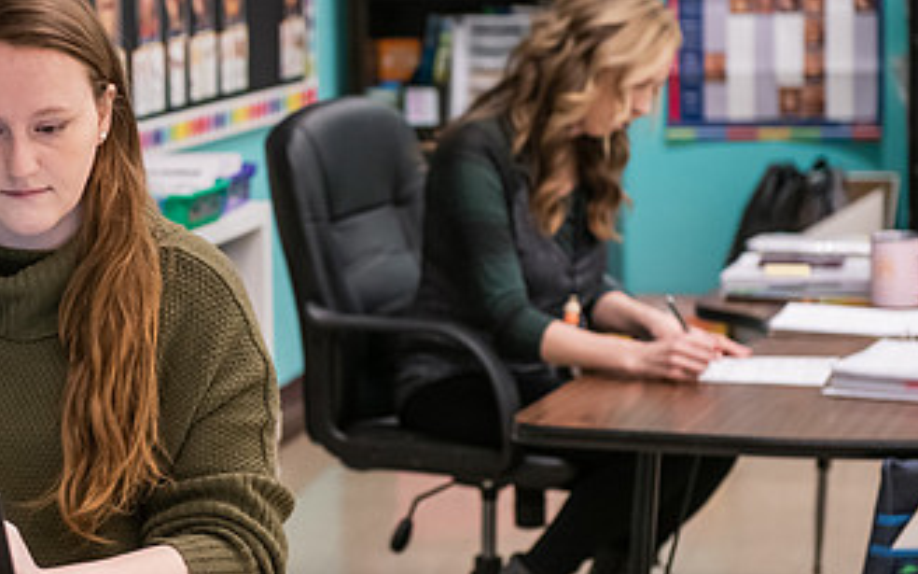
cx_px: 221
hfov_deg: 17.4
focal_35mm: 119
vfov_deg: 11.0
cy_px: 225
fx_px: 2977
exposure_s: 1/160
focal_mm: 66
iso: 2500
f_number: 3.5
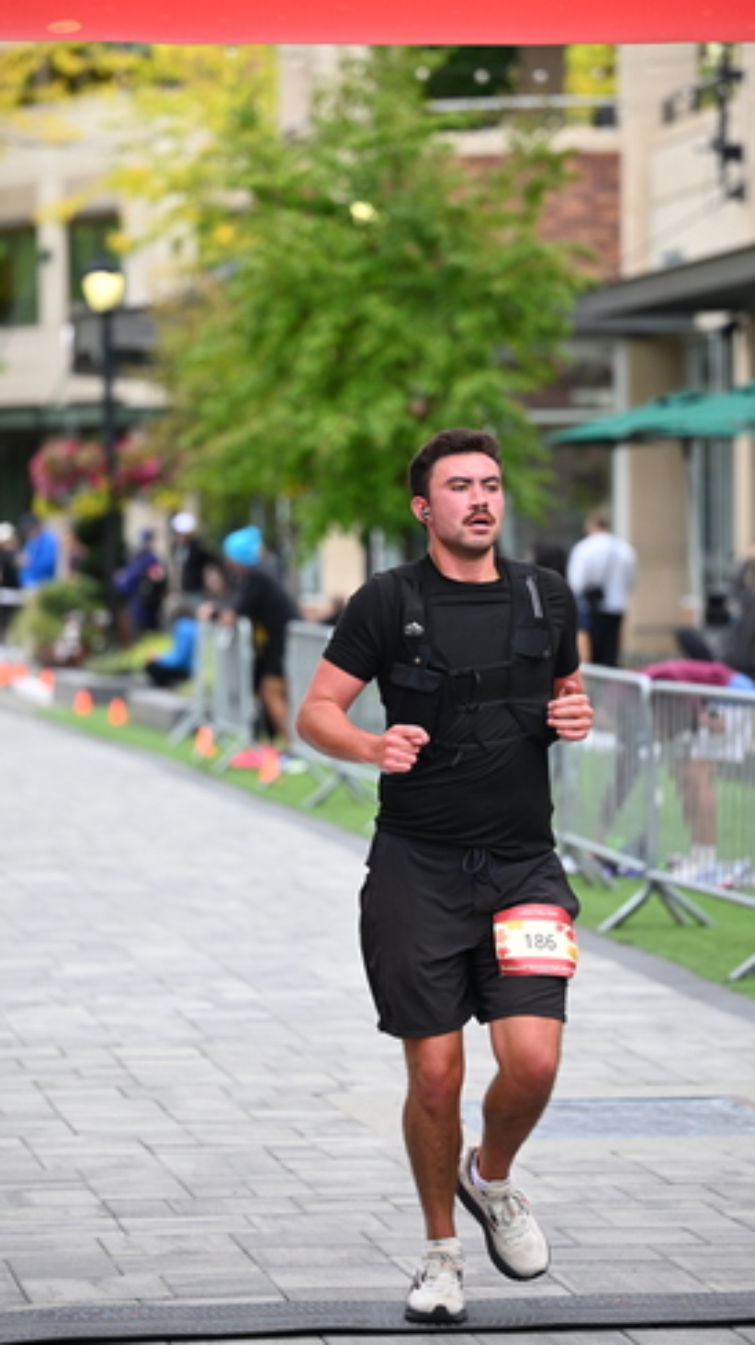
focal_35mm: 130
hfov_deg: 9.3
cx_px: 431
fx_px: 4633
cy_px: 631
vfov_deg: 16.5
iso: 640
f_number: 2.8
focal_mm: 110
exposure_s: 1/2000
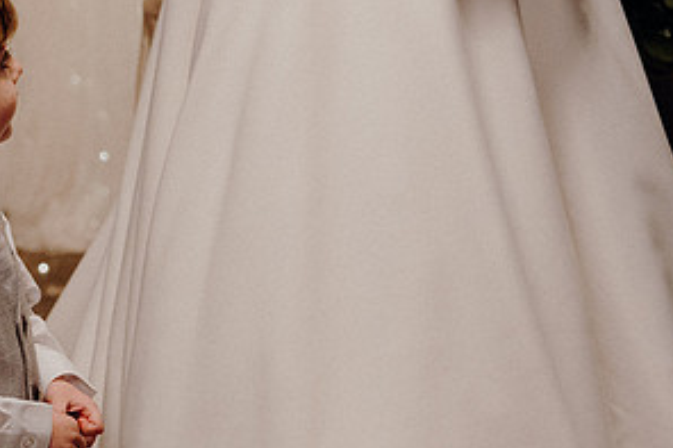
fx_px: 3849
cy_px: 197
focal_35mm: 206
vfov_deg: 6.7
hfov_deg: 9.9
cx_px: 75
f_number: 3.5
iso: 2000
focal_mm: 70
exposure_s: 1/160
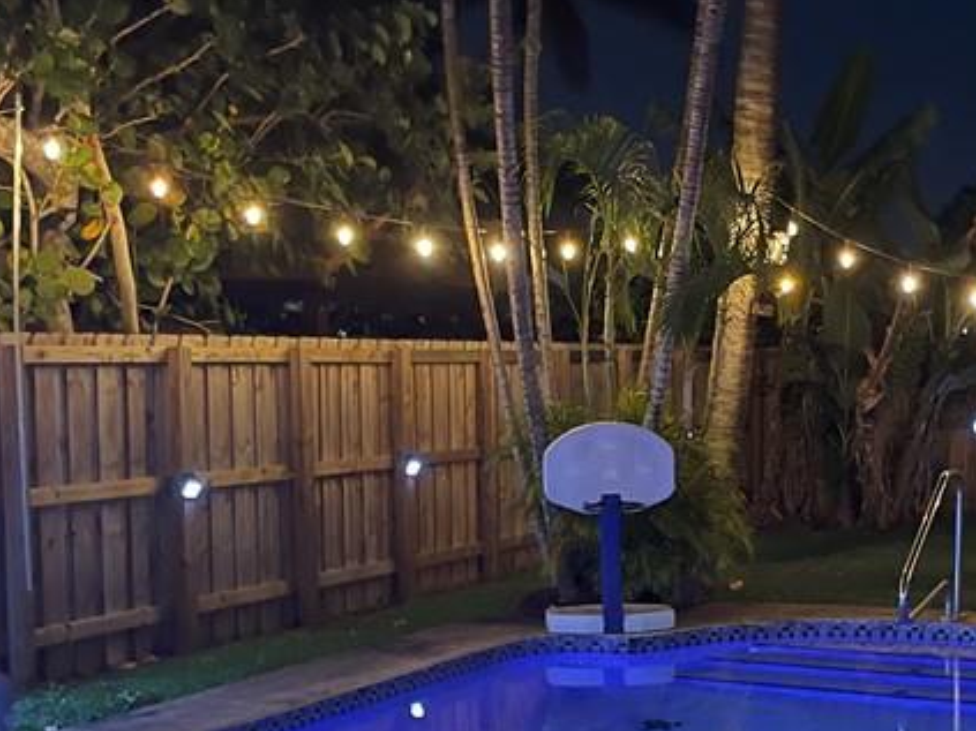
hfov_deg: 30.2
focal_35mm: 63
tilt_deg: -5.2
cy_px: 535
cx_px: 745
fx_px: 1776
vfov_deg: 23.1
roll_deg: -1.3
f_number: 1.6
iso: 1250
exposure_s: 1/15
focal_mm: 5.1
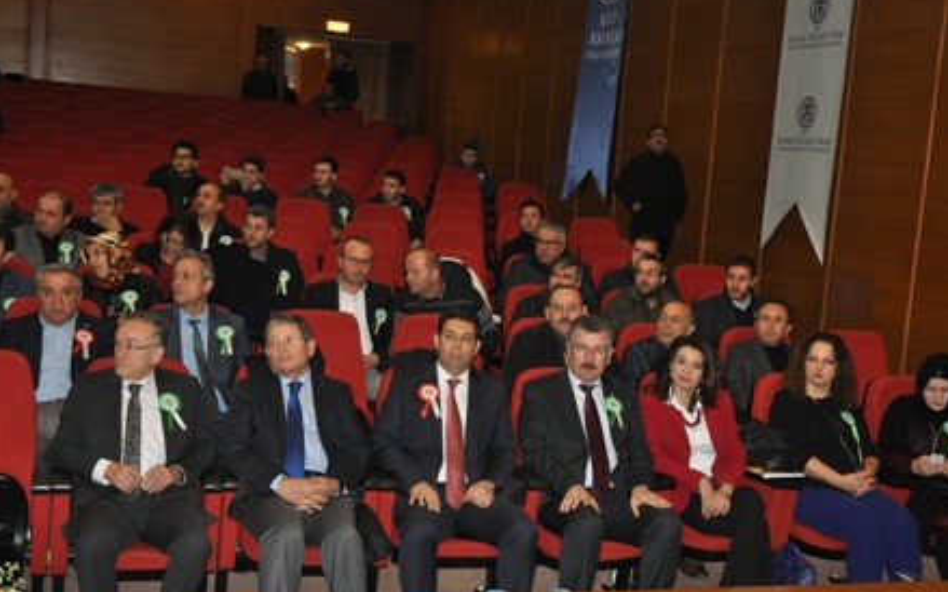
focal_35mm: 53
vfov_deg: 24.4
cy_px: 311
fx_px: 1369
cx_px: 477
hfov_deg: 38.2
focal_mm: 34
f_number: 4
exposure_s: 1/60
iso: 800
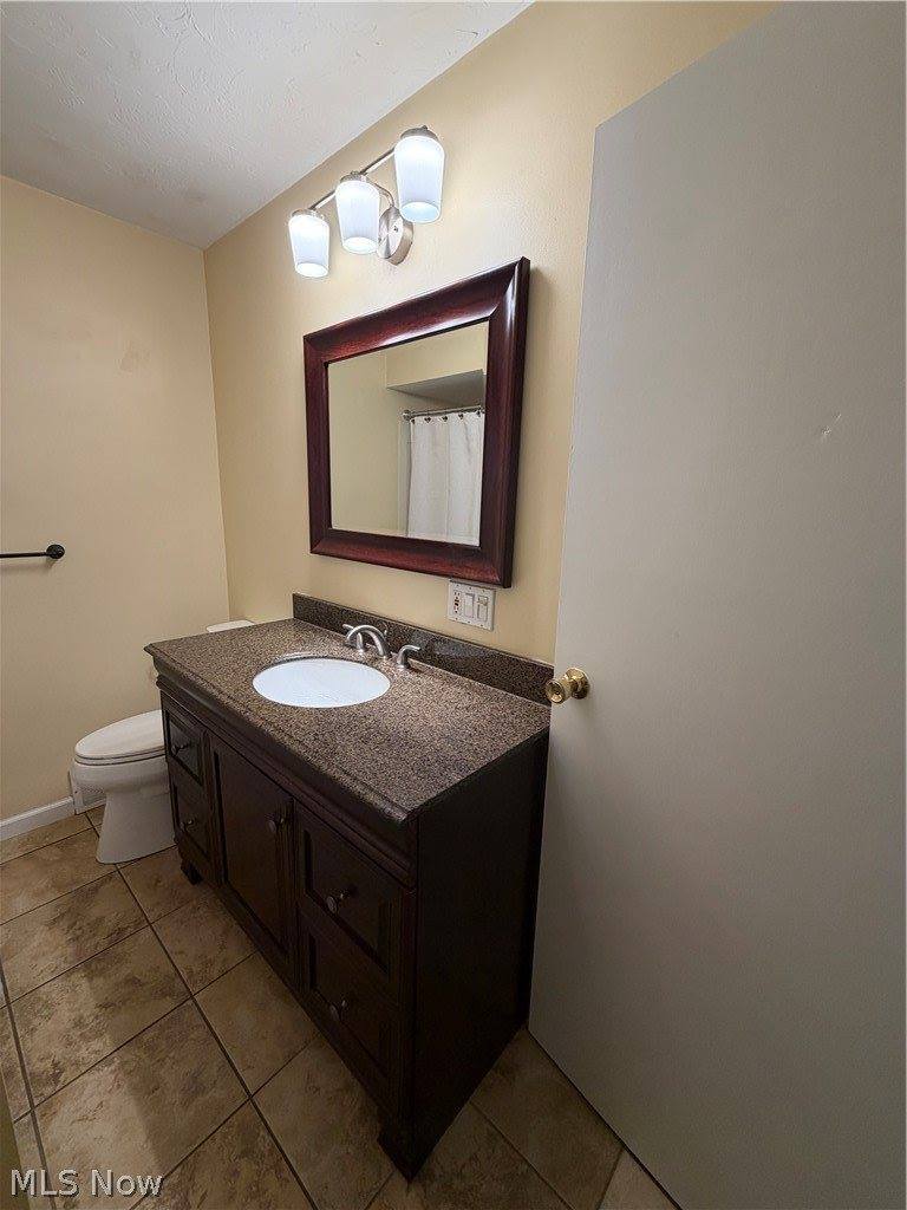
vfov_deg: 102.1
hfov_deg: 85.7
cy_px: 605
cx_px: 454
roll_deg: -1.3
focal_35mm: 14
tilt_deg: -12.2
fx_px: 489
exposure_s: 1/60
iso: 160
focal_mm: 2.22
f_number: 2.2
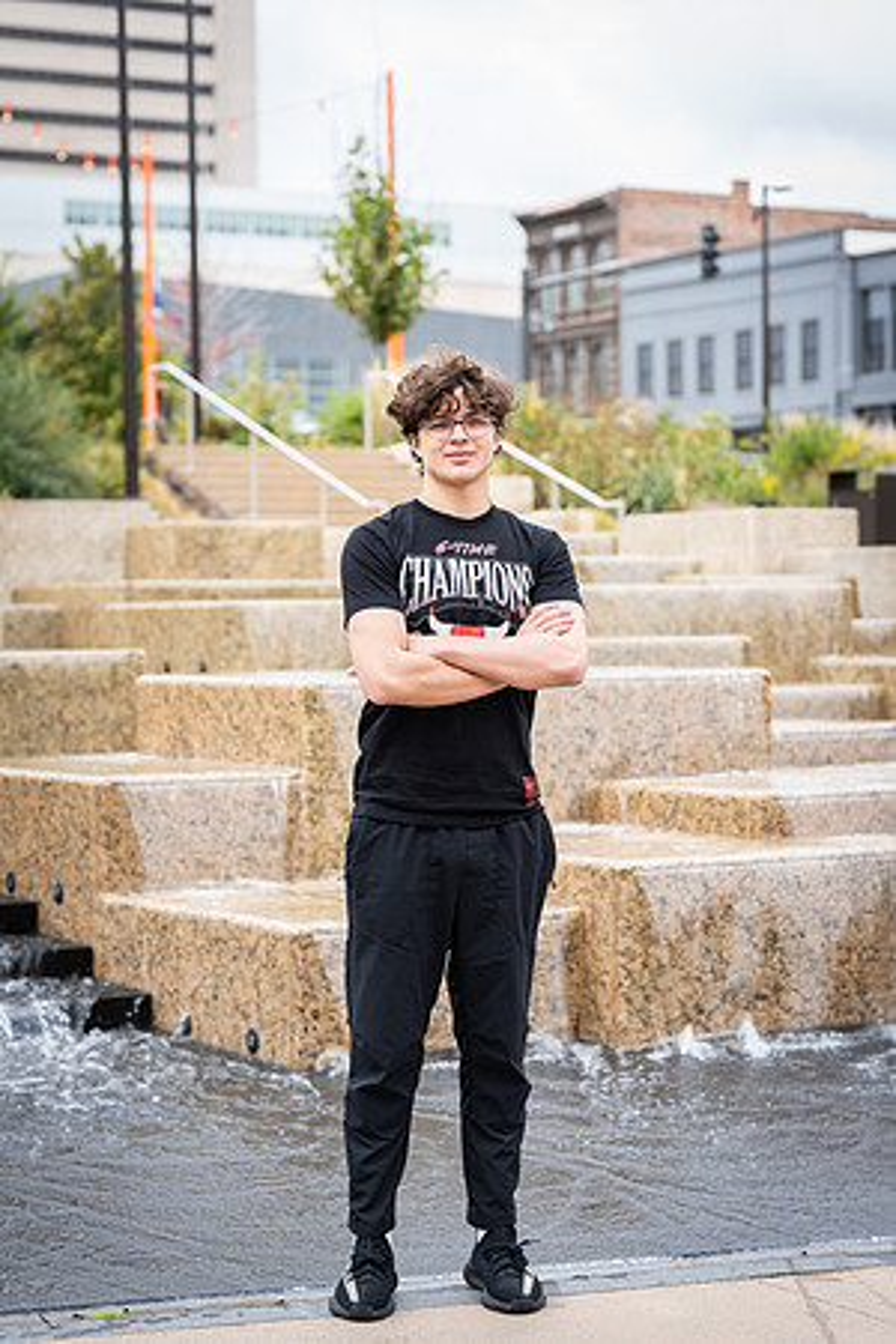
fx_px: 3173
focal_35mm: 85
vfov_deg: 23.9
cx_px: 448
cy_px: 672
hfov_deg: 16.1
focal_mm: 85
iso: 50
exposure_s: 1/125
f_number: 3.5
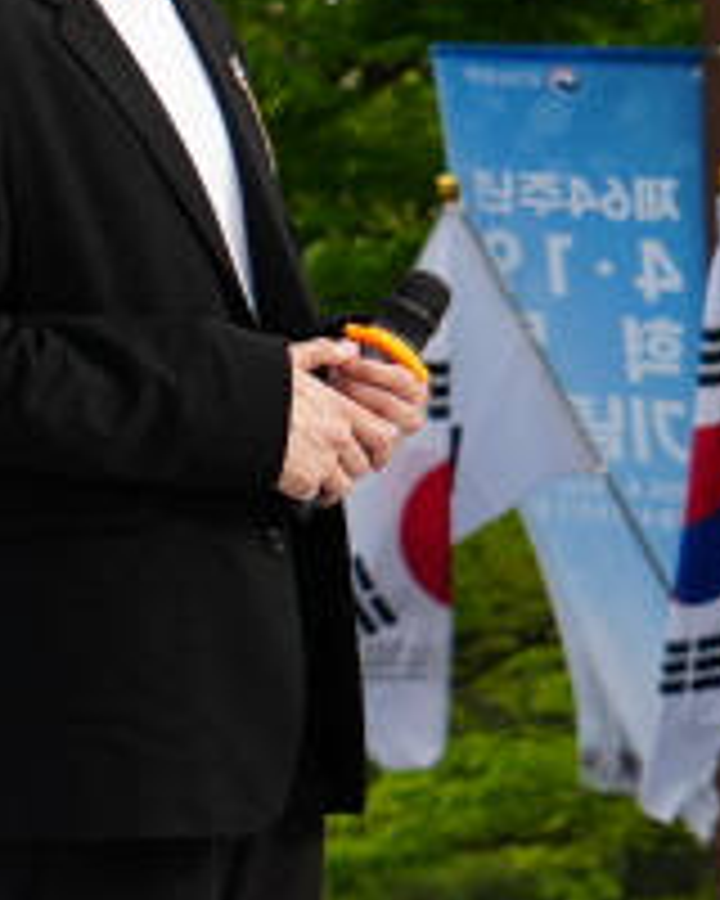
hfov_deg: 3.4
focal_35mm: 440
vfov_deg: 4.4
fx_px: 11720
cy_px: 436
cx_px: -1786
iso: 100
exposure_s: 1/320
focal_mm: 52
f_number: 4.5
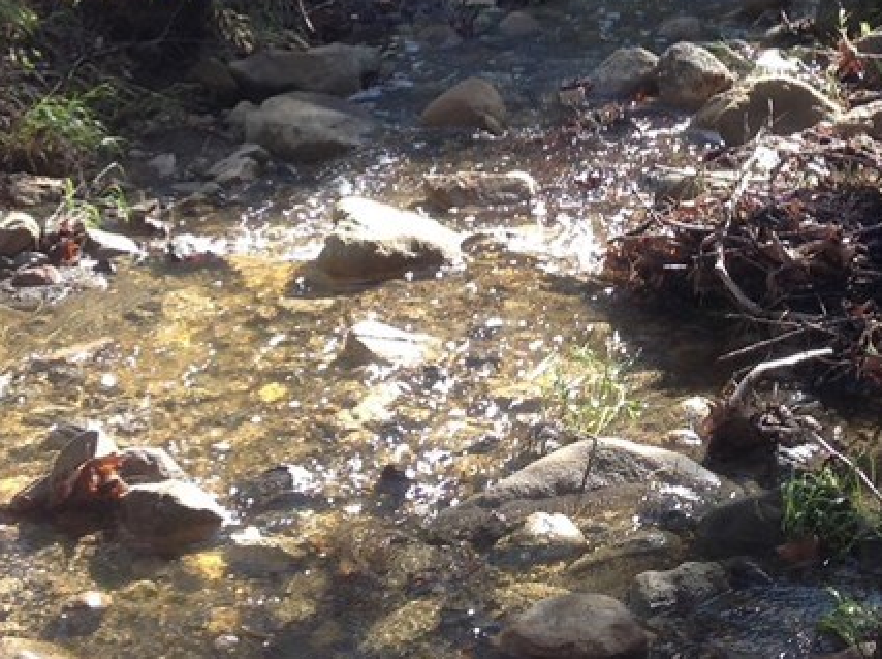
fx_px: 2137
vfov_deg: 16.9
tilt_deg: -7.9
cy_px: -92
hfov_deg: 23.1
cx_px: 647
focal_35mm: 84
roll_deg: +1.4
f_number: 2.4
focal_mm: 4.28
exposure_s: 1/285
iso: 50
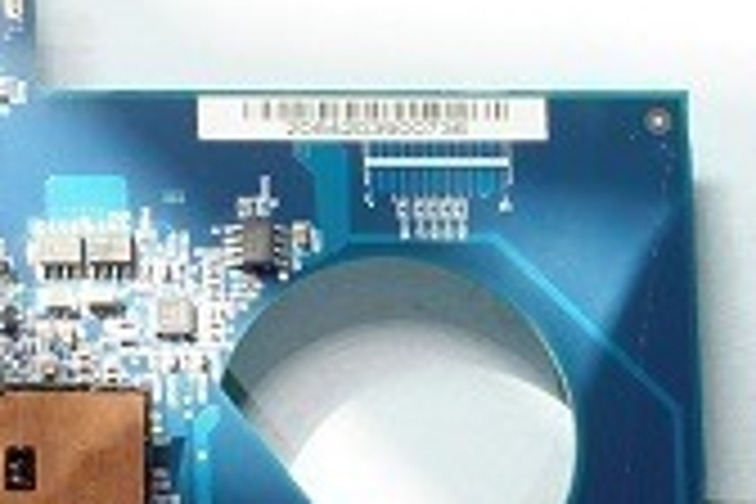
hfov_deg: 13.5
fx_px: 3087
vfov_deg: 8.9
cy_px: 945
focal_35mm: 147
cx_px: -220
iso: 100
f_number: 8
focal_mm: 22
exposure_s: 1/13
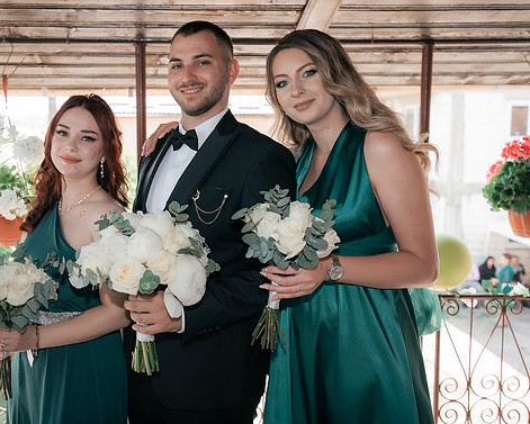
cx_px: 187
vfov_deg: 37.3
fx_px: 628
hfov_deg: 45.3
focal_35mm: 40
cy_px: 193
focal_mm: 30
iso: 320
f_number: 3.5
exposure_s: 1/250
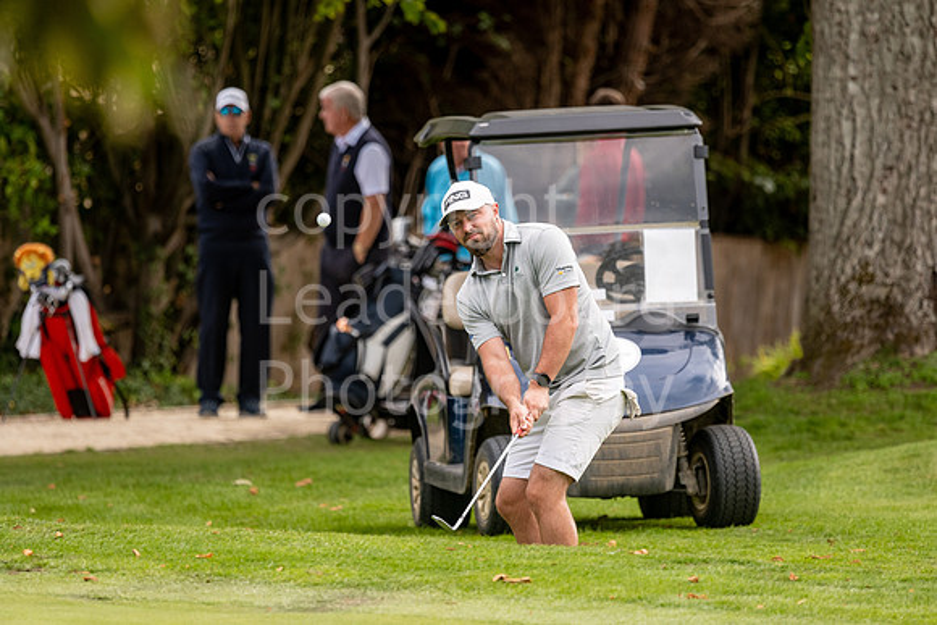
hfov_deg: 4.6
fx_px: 11715
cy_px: 312
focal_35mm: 450
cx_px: 468
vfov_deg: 3.1
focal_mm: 300
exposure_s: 1/1250
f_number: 4
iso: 400
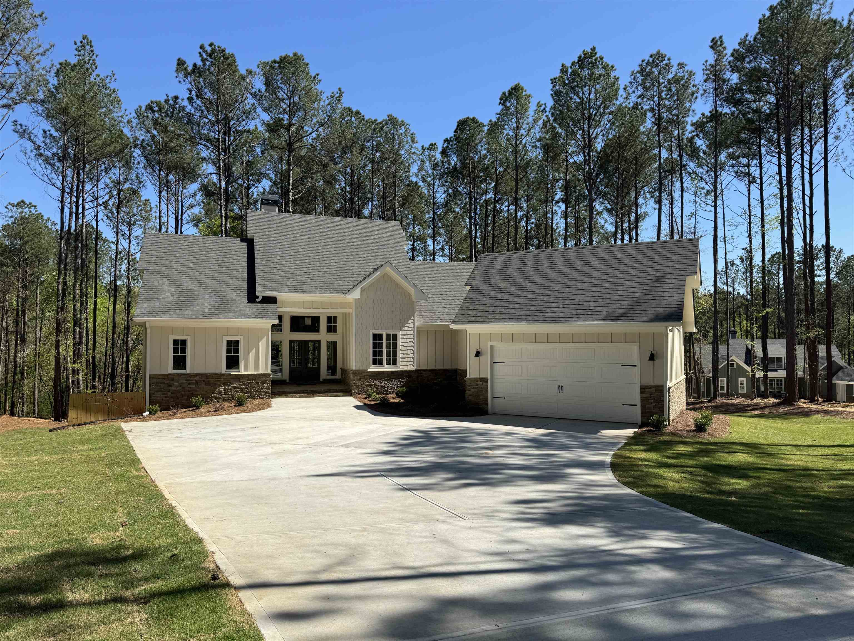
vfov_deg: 56.8
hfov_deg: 71.6
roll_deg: -0.1
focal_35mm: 24
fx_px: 592
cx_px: 427
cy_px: 320
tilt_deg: +1.9
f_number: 1.78
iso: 80
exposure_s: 1/4049
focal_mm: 6.86
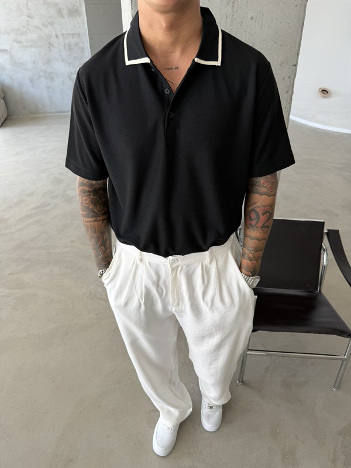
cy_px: 234
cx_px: 176
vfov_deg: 71.6
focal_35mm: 24
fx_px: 324
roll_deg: +0.8
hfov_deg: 56.8
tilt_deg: -31.1
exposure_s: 1/197
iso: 64
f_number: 1.78
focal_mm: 6.76
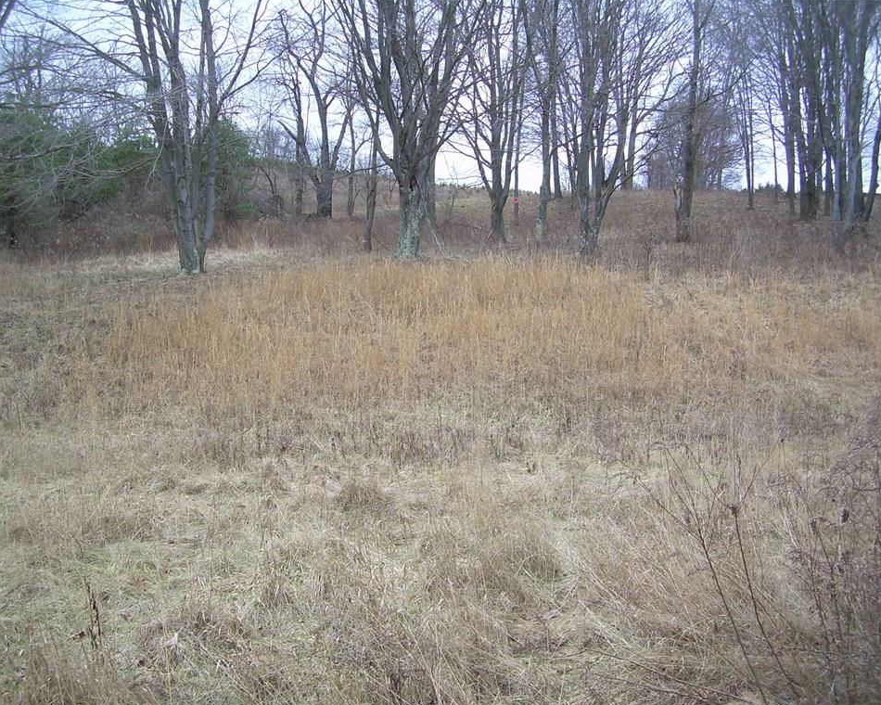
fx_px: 1043
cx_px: 429
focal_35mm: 40
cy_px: 353
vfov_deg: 37.3
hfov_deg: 45.8
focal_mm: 6.3
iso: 50
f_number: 2.8
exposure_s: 1/60
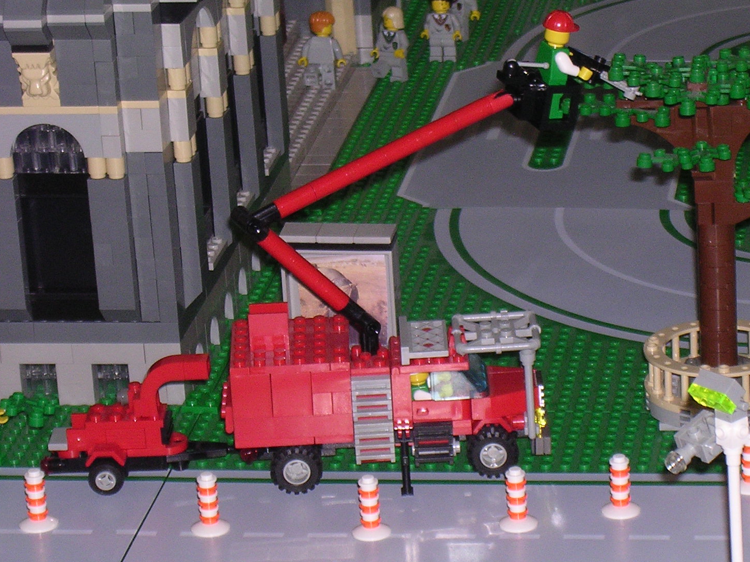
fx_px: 3509
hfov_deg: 12.2
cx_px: 513
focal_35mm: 162
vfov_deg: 9.2
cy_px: 330
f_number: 4.9
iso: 238
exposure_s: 1/60.1
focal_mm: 17.4
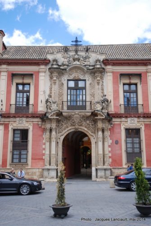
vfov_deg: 53.1
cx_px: 76
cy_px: 113
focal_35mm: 36
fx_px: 226
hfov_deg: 37.0
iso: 100
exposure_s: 1/160
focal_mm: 24
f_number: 6.3
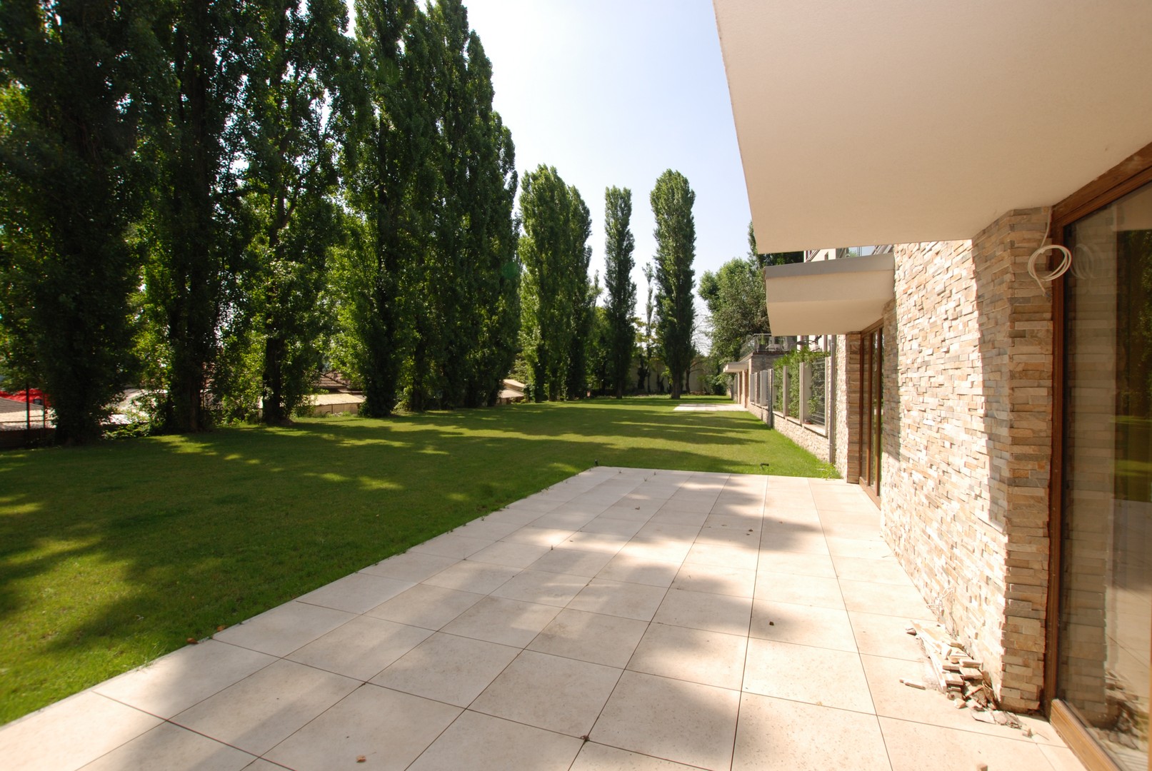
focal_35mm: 15
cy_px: 386
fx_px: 481
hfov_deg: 100.3
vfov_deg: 77.5
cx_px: 576
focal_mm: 10
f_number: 10
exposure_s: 1/200
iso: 200
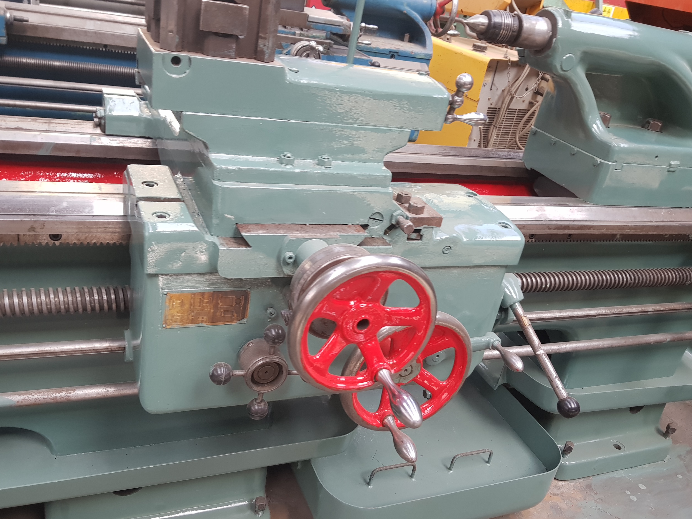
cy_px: 279
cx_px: 340
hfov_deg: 60.0
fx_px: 600
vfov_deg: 46.8
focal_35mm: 30
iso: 50
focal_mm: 4.3
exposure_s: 1/50
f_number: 1.7
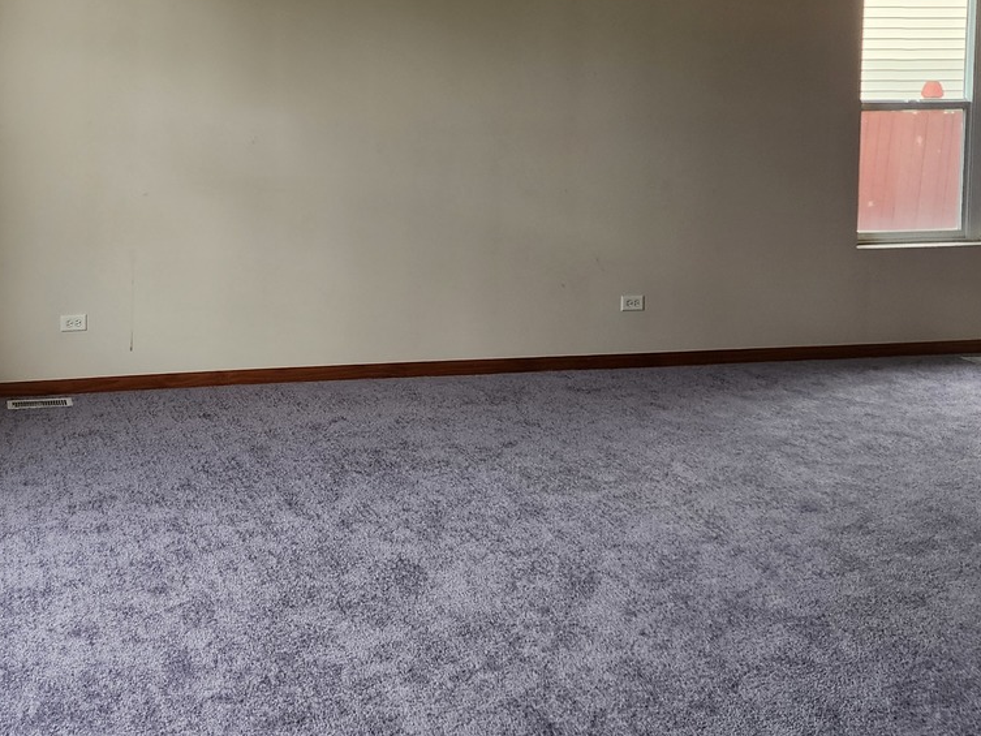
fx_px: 1247
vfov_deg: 32.0
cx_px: 233
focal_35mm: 44
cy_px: 150
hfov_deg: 41.5
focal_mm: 6.4
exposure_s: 1/180
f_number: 1.8
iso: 125
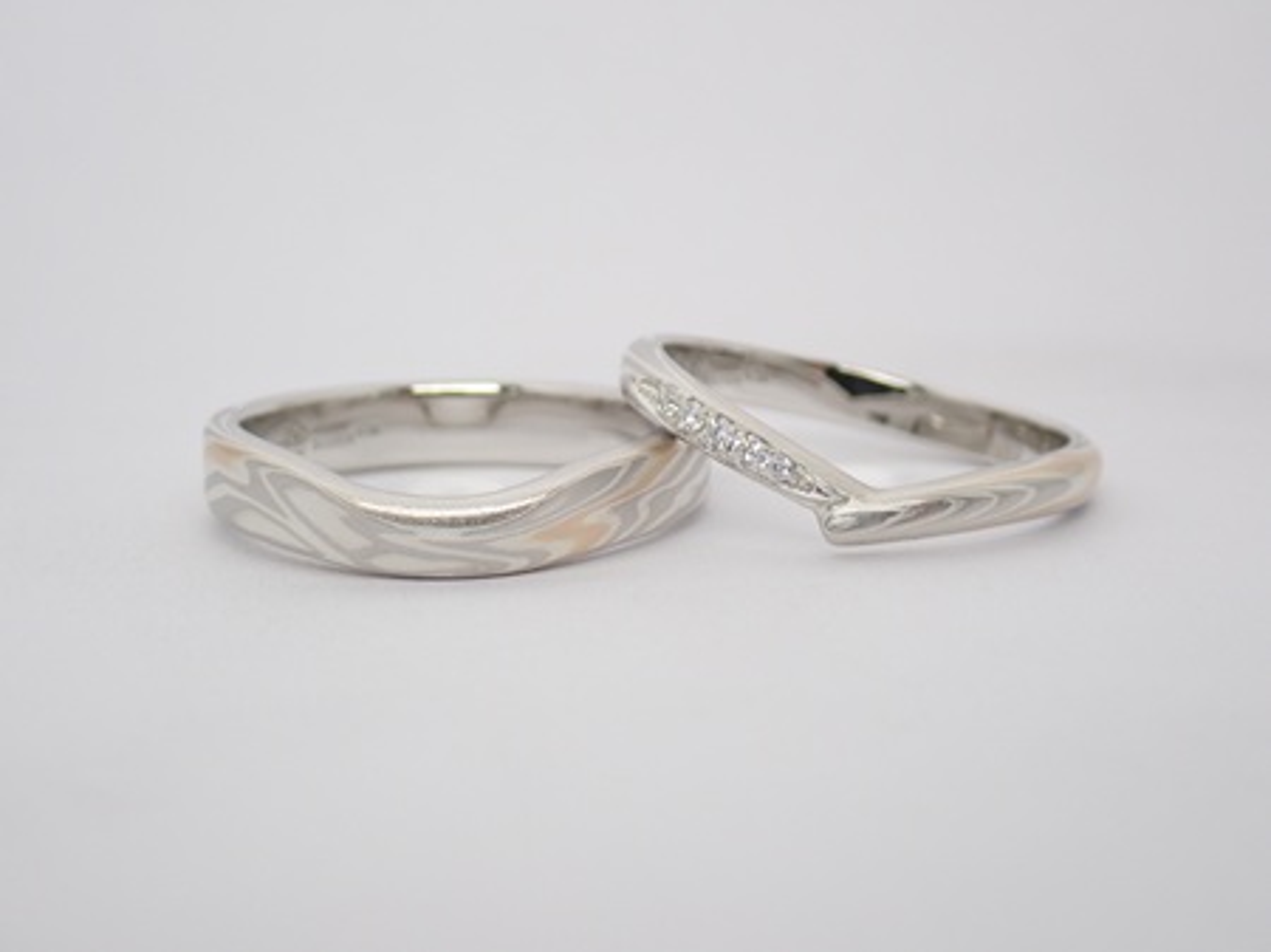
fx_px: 2826
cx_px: 636
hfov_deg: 25.3
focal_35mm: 77
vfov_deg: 19.1
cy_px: 476
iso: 200
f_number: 4.1
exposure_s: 1/125
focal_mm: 13.65
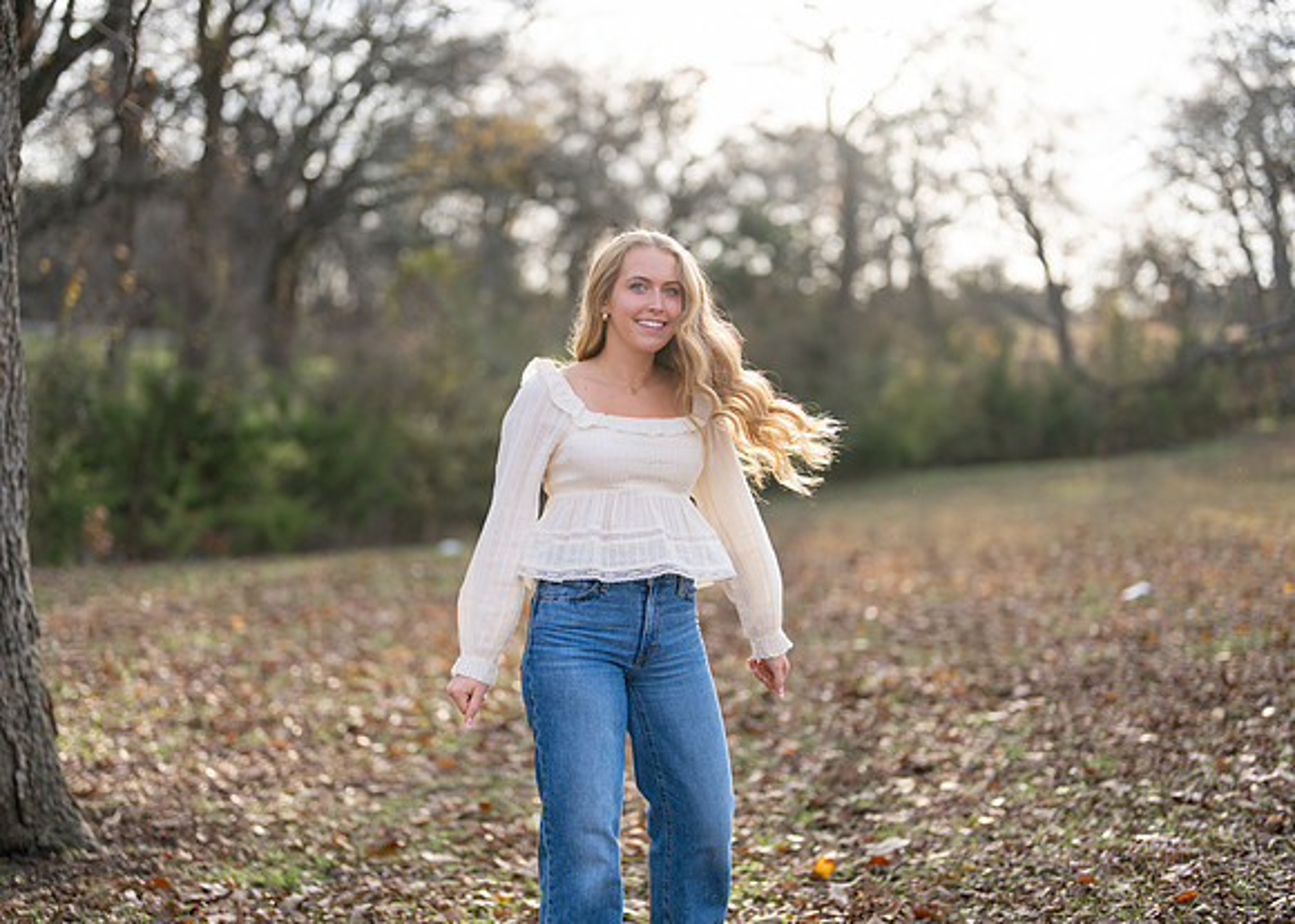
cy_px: 462
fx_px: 1926
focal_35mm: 52
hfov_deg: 37.2
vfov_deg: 27.0
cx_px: 648
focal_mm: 50
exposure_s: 1/1600
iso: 100
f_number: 1.2
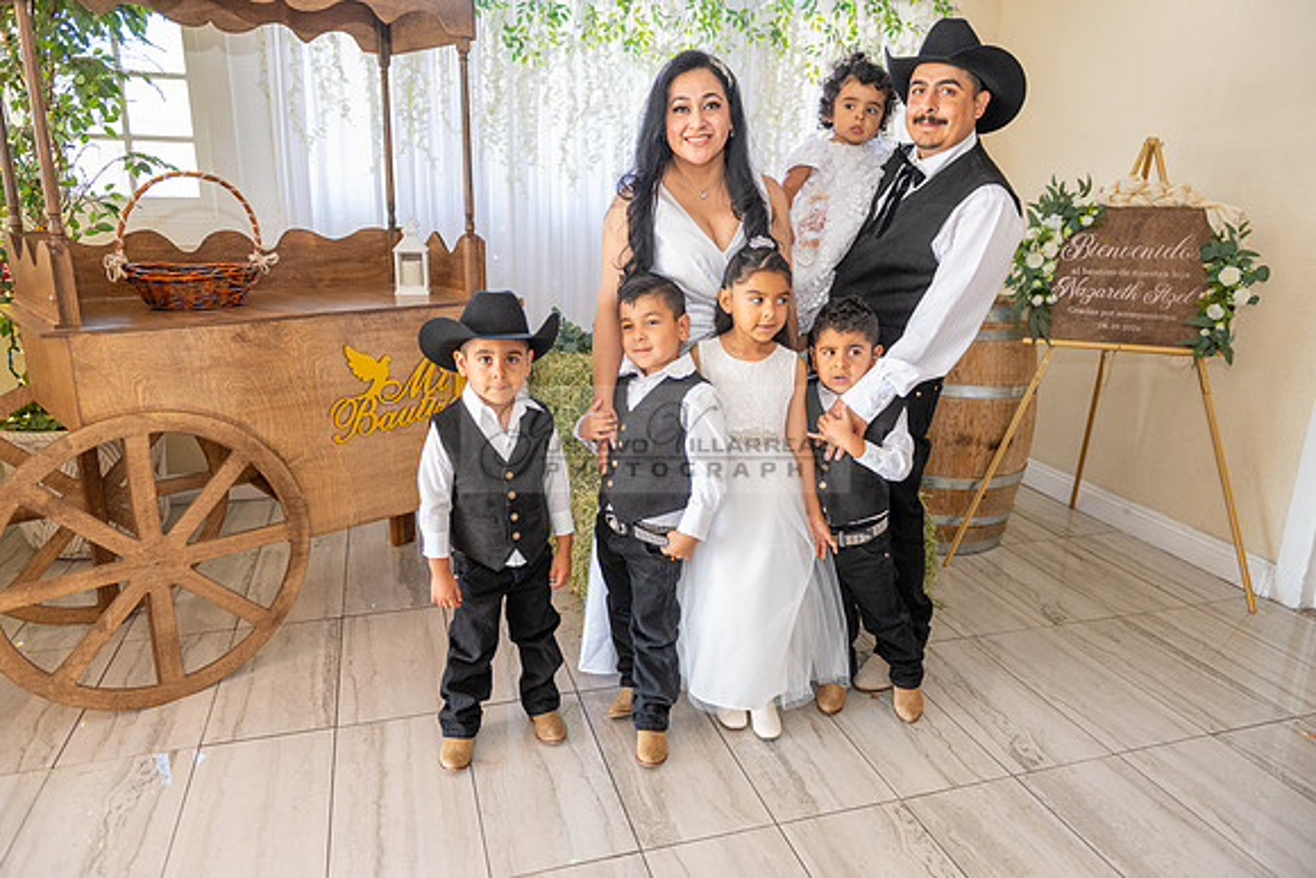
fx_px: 877
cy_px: 439
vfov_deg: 53.2
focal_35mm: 24
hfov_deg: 73.7
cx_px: 658
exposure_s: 1/200
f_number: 3.5
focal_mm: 24
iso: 800
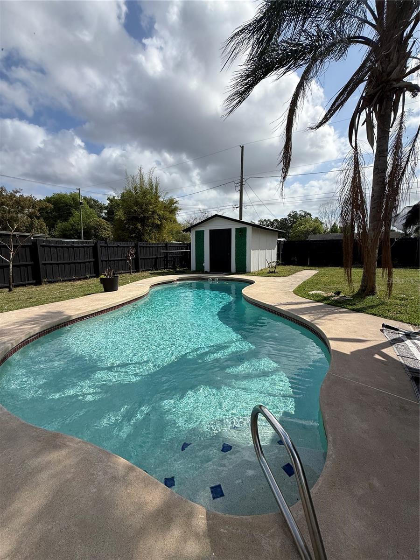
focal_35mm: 14
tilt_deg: -5.8
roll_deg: +0.9
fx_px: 226
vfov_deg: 102.1
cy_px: 280
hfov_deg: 85.7
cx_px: 210
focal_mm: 2.22
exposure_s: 1/3460
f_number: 2.2
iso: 50
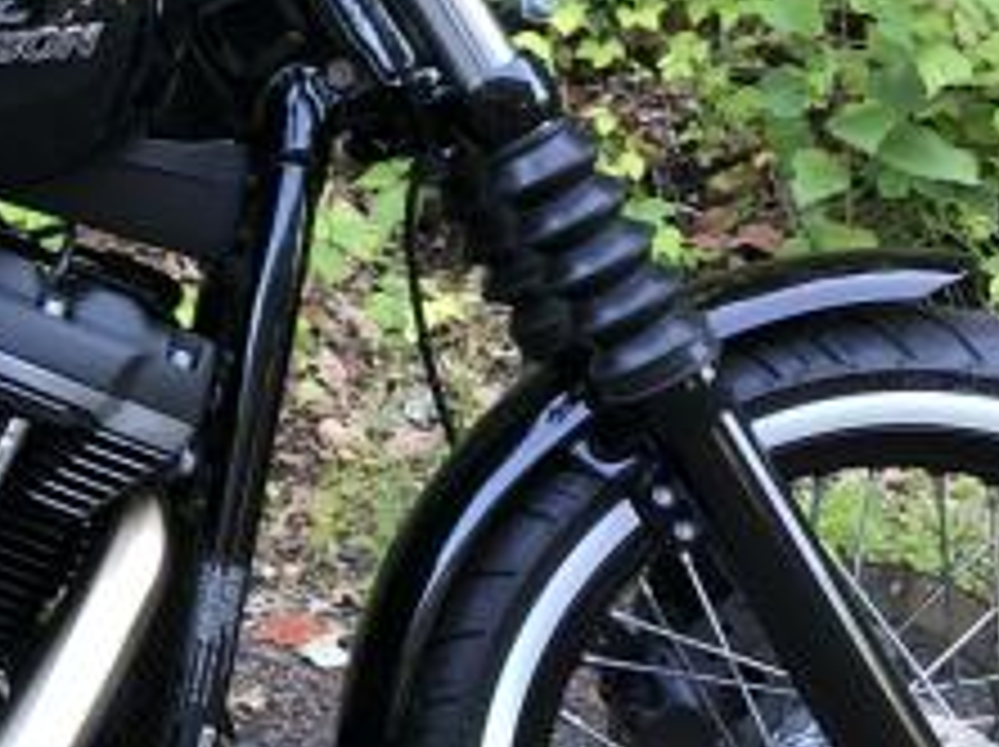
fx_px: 2912
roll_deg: +2.2
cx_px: -342
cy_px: 14
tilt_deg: -4.5
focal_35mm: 101
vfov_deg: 14.4
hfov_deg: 18.0
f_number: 1.8
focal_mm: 4
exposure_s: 1/30
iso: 32
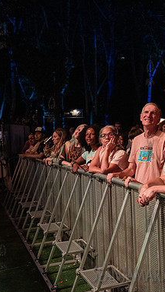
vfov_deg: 42.1
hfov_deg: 23.7
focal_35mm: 49
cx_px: 150
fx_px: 381
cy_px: 146
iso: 6400
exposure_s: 1/500
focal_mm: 31
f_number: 3.5
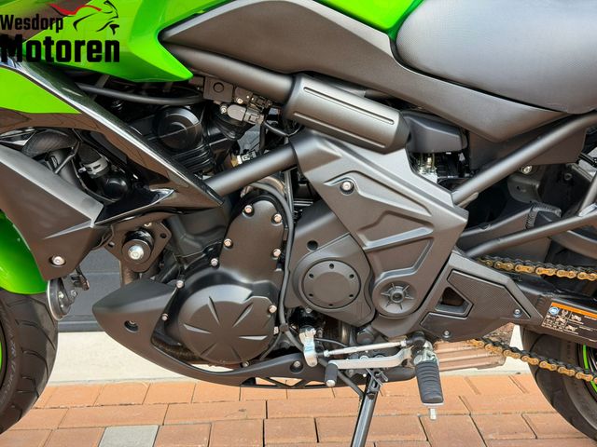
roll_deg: +1.1
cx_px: 298
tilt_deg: -10.2
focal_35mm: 48
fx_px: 828
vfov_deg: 30.3
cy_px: 224
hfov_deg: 39.7
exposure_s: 1/203
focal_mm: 6.76
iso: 100
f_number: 1.78
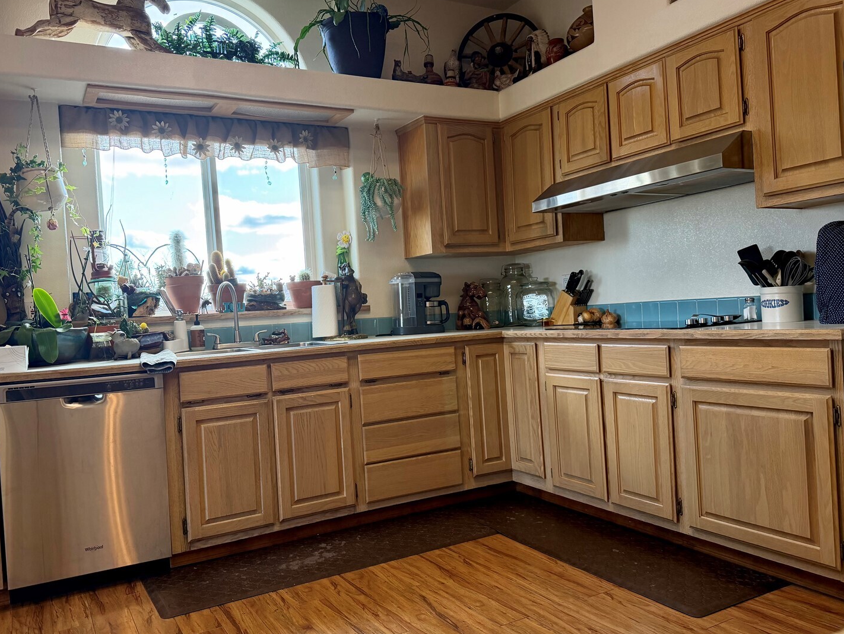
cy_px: 319
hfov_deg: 65.1
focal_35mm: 27
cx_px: 373
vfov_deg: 51.4
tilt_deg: -0.4
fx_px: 658
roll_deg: +3.9
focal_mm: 6.76
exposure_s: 1/175
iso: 200
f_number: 1.78
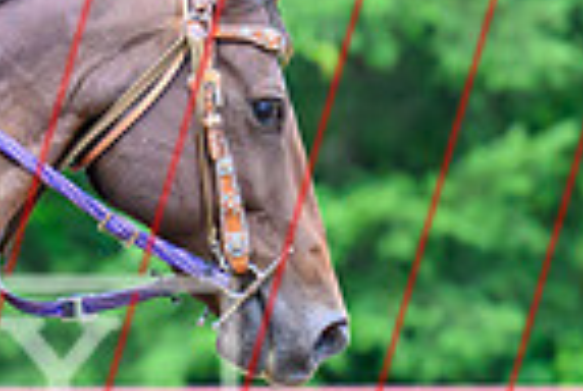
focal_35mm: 820
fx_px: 13307
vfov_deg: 1.7
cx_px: -618
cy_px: 374
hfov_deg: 2.5
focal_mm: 135
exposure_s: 1/1600
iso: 2500
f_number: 2.8
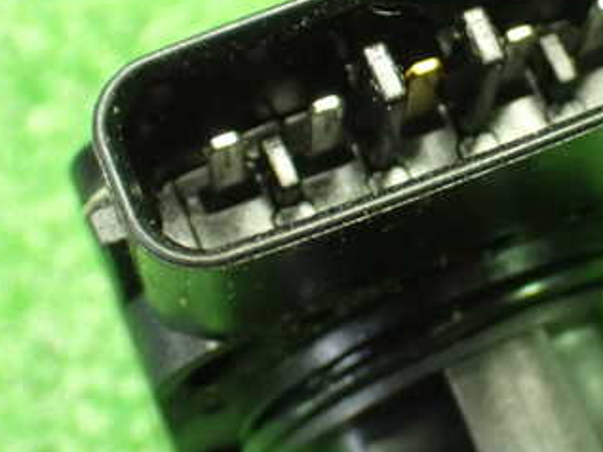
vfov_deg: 16.5
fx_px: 1551
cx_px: 517
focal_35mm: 89
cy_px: 82
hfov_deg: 21.6
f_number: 3.1
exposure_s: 1/50
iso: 1600
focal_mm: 8.4
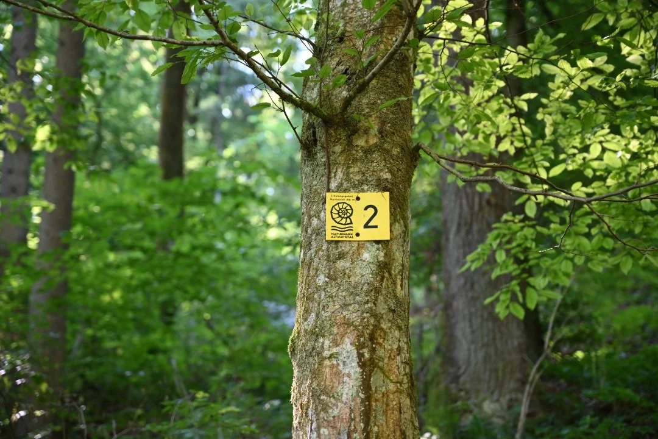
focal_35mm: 70
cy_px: 220
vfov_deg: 19.5
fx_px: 1279
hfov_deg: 28.8
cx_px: 329
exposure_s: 1/125
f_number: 4
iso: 1100
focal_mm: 70
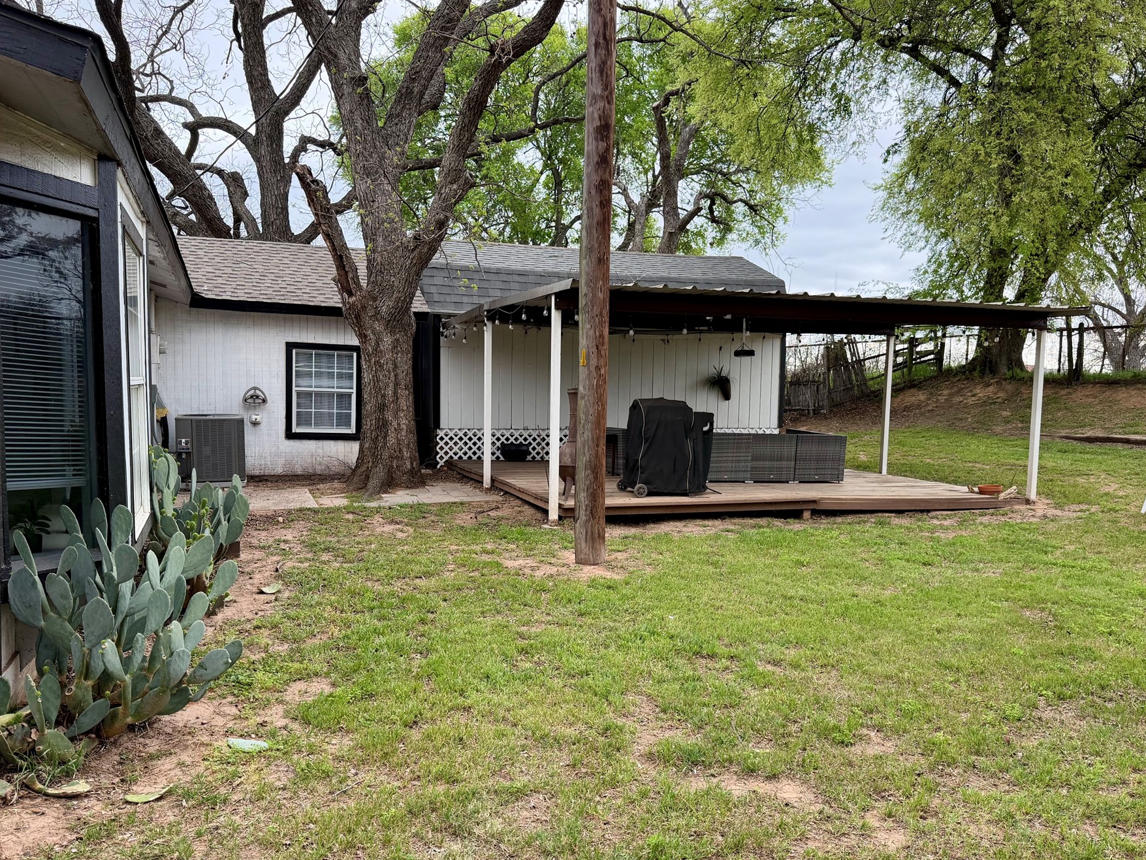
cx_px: 565
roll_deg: -1.2
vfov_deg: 49.7
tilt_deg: -5.4
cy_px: 464
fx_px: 927
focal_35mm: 28
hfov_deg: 63.4
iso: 100
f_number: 1.78
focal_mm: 6.76
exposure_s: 1/510
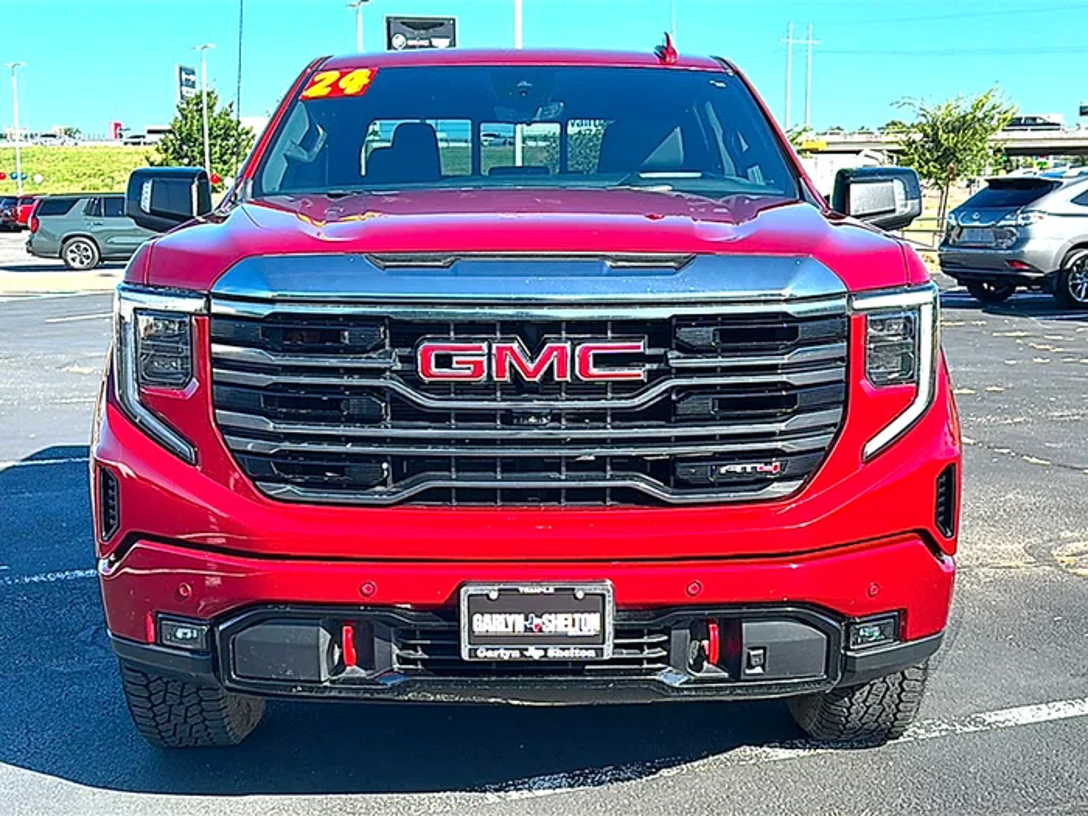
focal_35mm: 40
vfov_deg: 36.0
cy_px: 408
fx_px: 1257
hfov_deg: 46.8
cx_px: 544
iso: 80
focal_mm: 6.86
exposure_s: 1/1456
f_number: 1.78
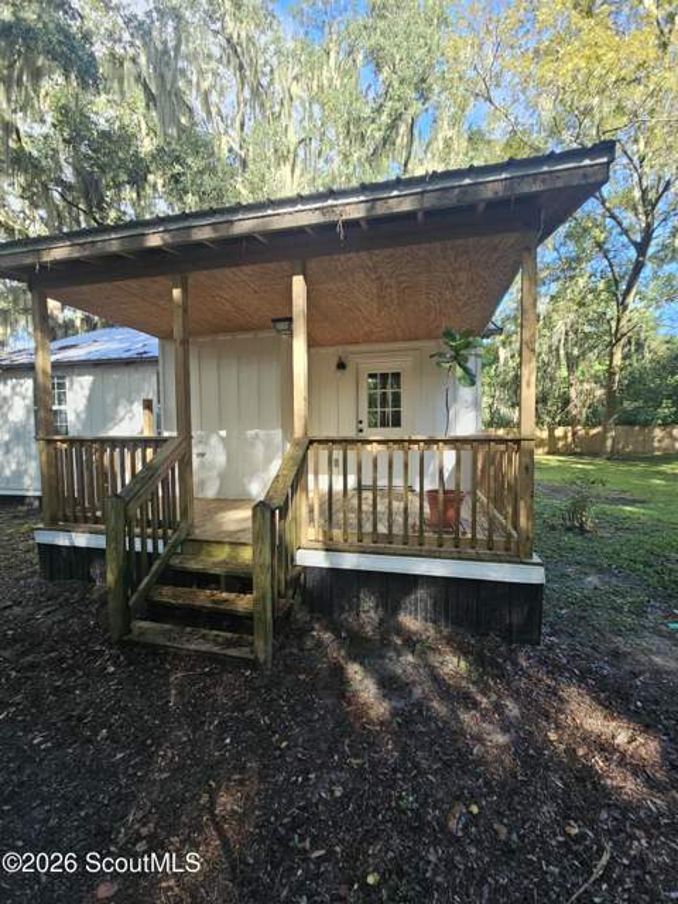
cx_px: 339
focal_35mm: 13
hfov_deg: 89.9
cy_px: 452
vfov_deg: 106.2
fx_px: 339
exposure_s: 1/119
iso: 64
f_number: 2.2
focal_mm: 2.2
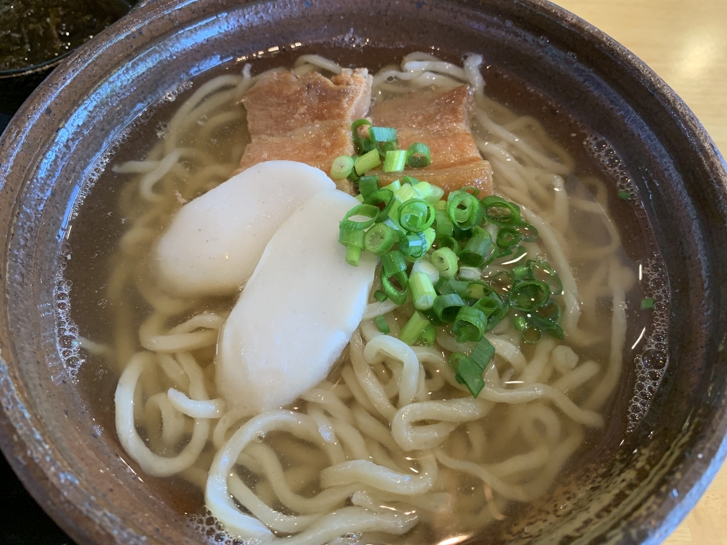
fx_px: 546
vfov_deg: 53.1
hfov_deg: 67.3
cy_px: 272
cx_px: 364
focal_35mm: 26
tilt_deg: -60.9
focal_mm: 4.25
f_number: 1.8
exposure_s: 1/60
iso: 250
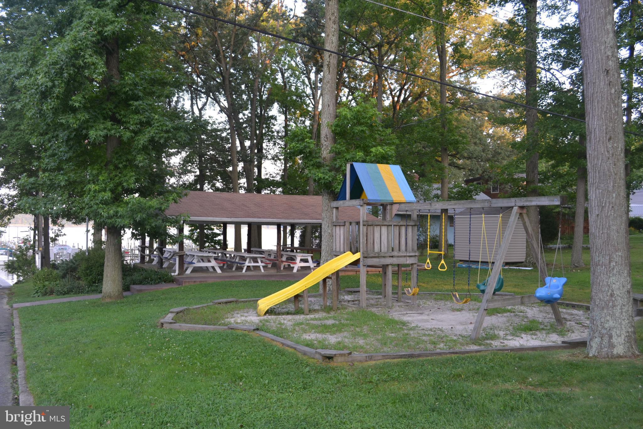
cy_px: 214
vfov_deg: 43.6
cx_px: 322
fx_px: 536
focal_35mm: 30
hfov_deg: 61.9
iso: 400
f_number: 5
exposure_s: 1/100
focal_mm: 20
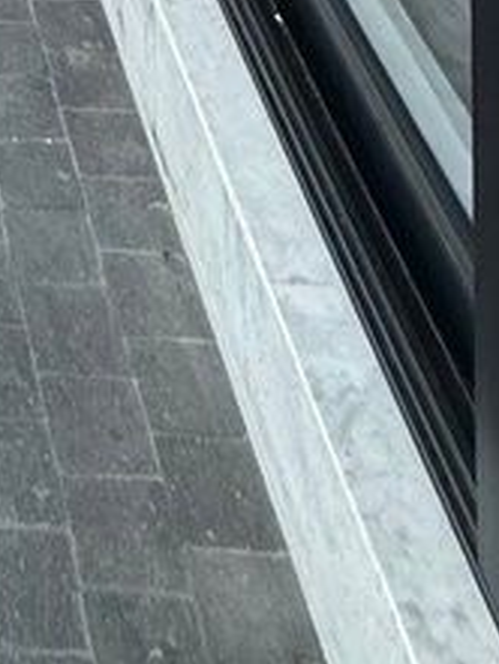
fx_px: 1459
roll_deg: -1.3
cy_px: -1085
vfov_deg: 13.5
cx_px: -376
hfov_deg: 16.5
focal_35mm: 76
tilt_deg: +0.2
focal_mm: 2.22
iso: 64
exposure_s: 1/985
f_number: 2.2
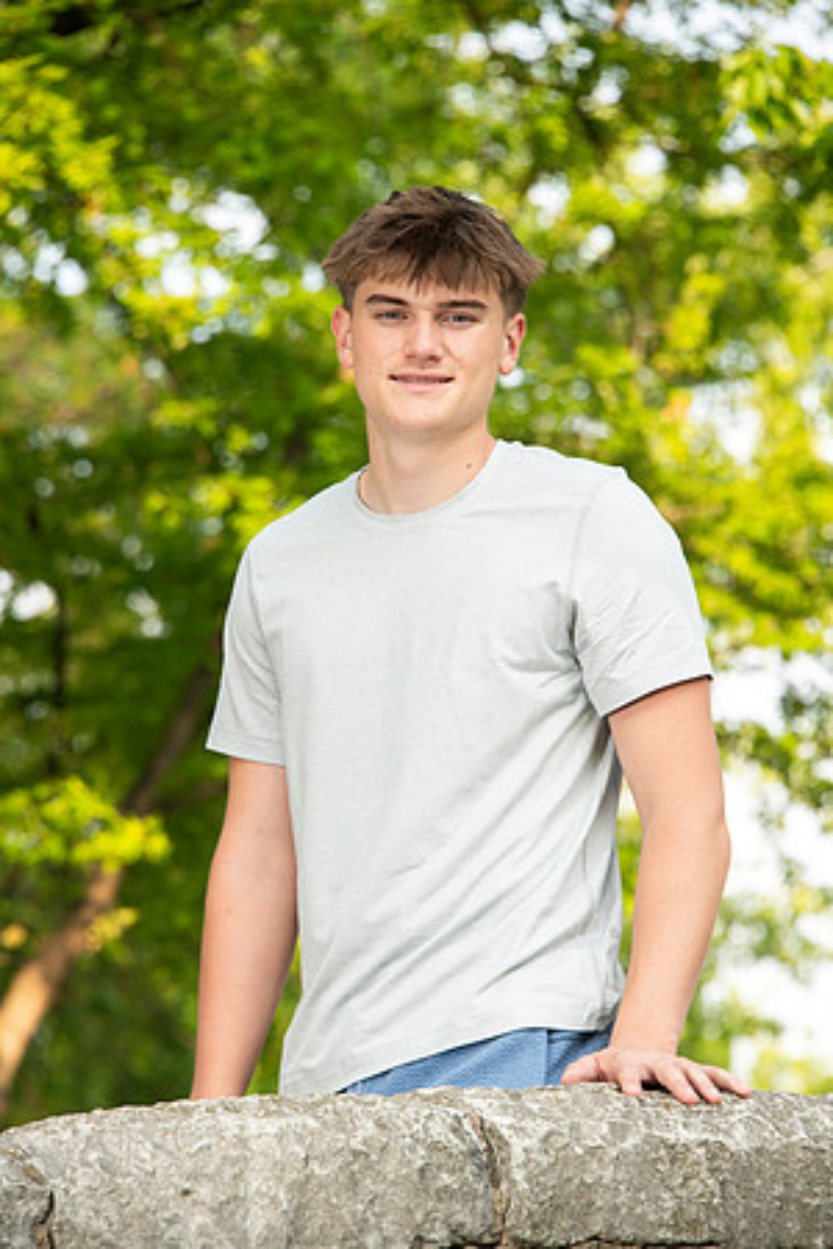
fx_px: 6594
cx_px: 416
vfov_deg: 10.8
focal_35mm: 190
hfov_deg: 7.2
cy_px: 624
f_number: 7.1
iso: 320
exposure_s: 1/160
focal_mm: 190
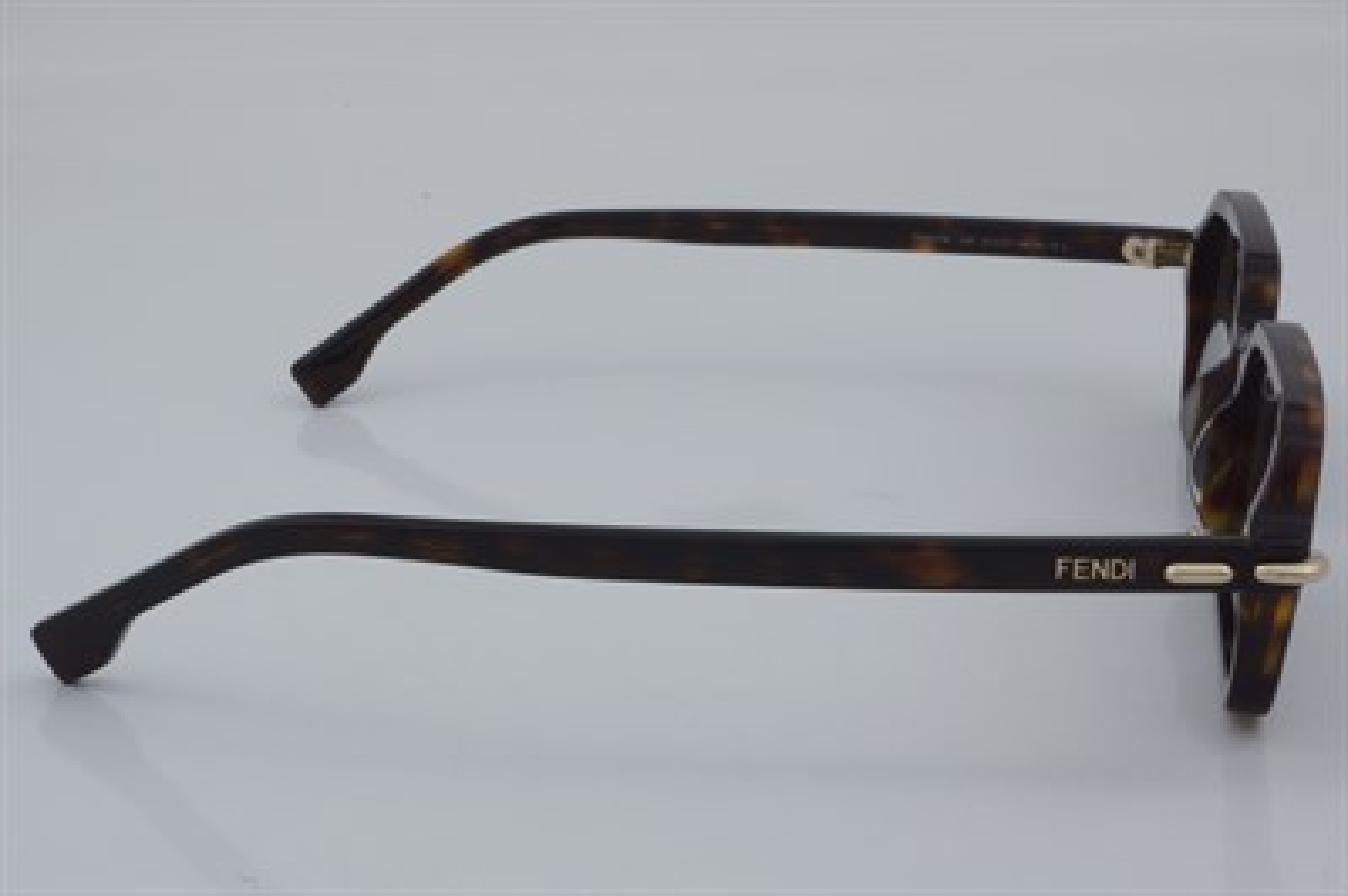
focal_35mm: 75
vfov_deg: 18.2
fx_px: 2806
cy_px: 448
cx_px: 674
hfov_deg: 27.0
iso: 100
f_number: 32
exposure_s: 1/4
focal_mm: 50
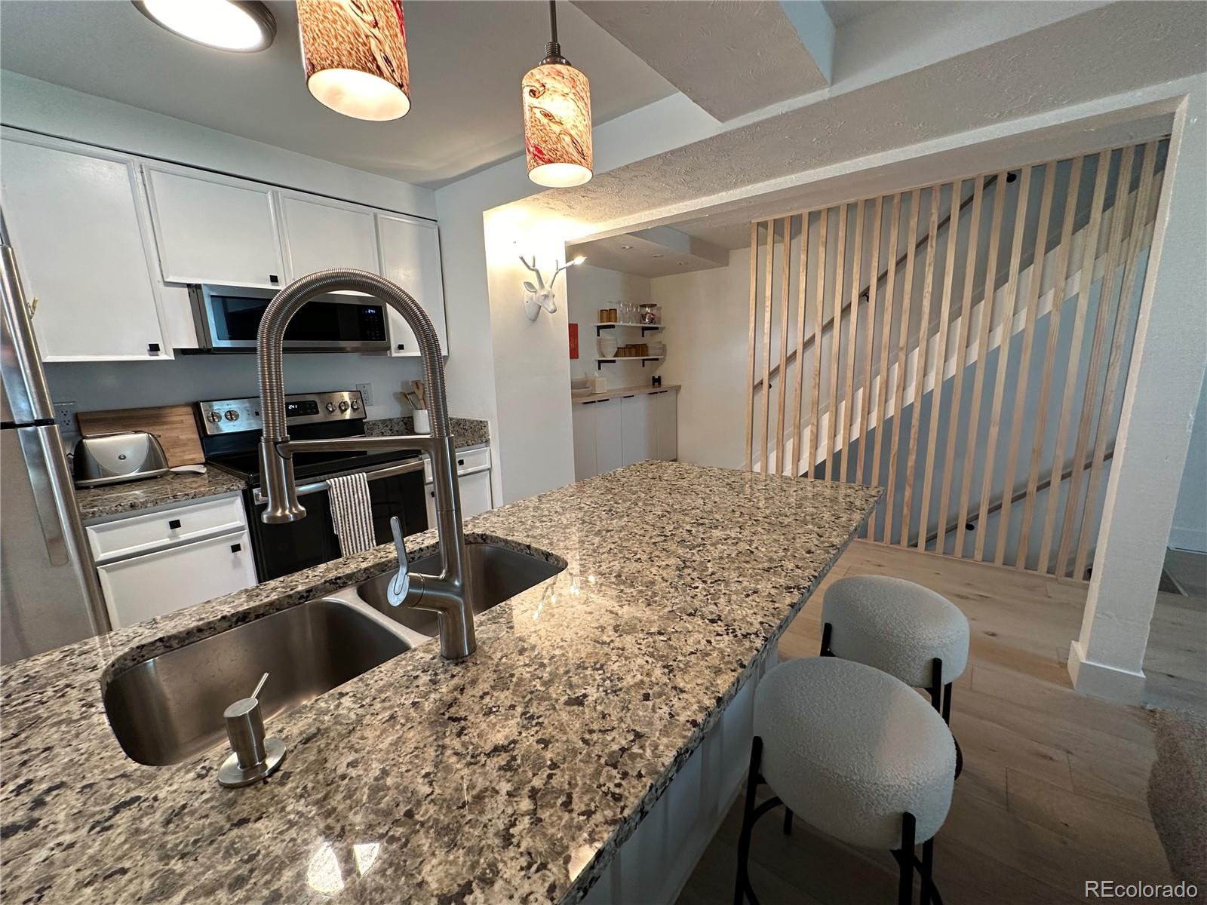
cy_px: 452
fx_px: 488
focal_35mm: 14
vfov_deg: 85.7
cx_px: 604
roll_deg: +1.8
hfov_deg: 102.1
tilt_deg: -10.3
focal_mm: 2.22
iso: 160
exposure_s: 1/60
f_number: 2.2
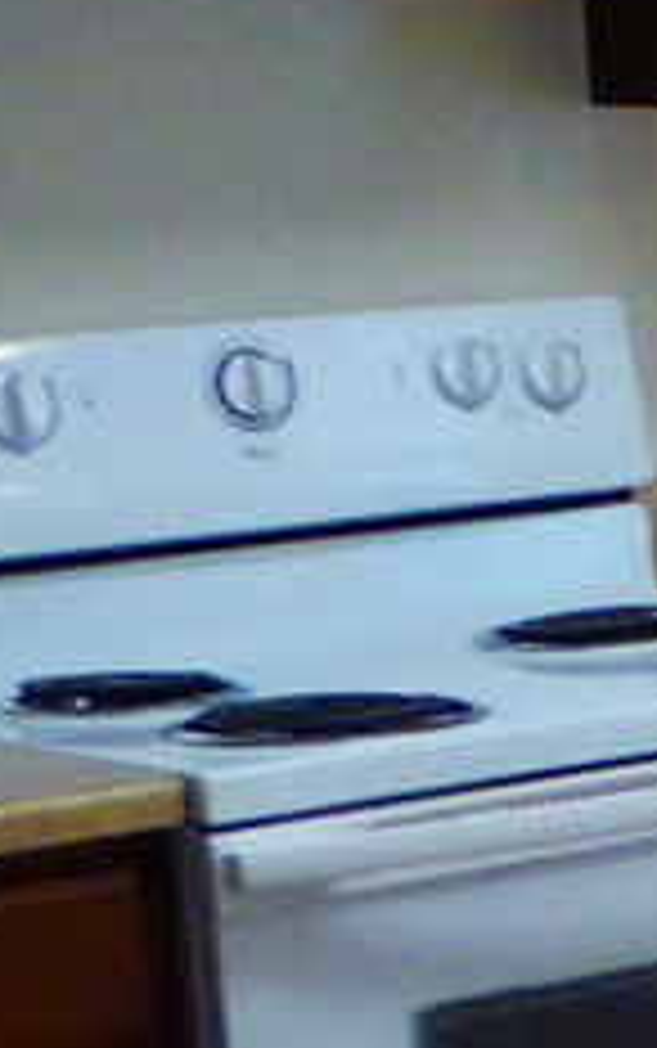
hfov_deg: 6.9
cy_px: 778
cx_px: 2416
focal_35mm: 157
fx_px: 4490
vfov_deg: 13.3
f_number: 3.3
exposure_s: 1/50
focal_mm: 4.3
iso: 400
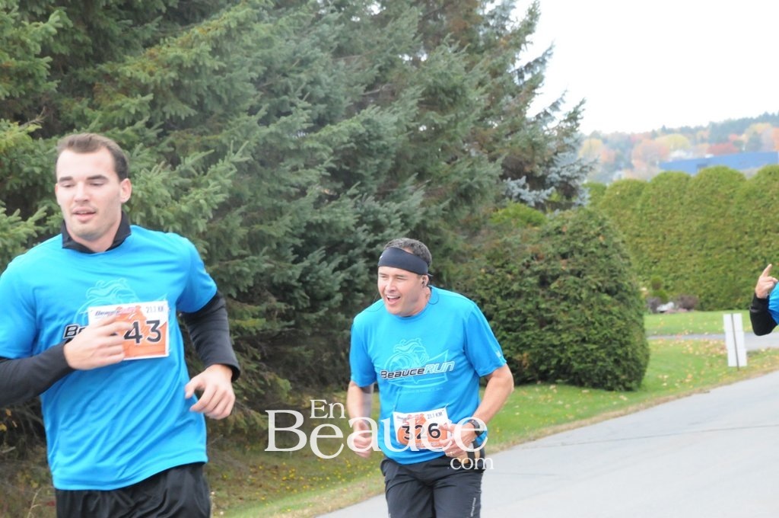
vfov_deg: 8.7
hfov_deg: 13.1
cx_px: 390
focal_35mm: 158
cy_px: 259
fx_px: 3404
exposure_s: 1/320
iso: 2500
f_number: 11
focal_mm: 105
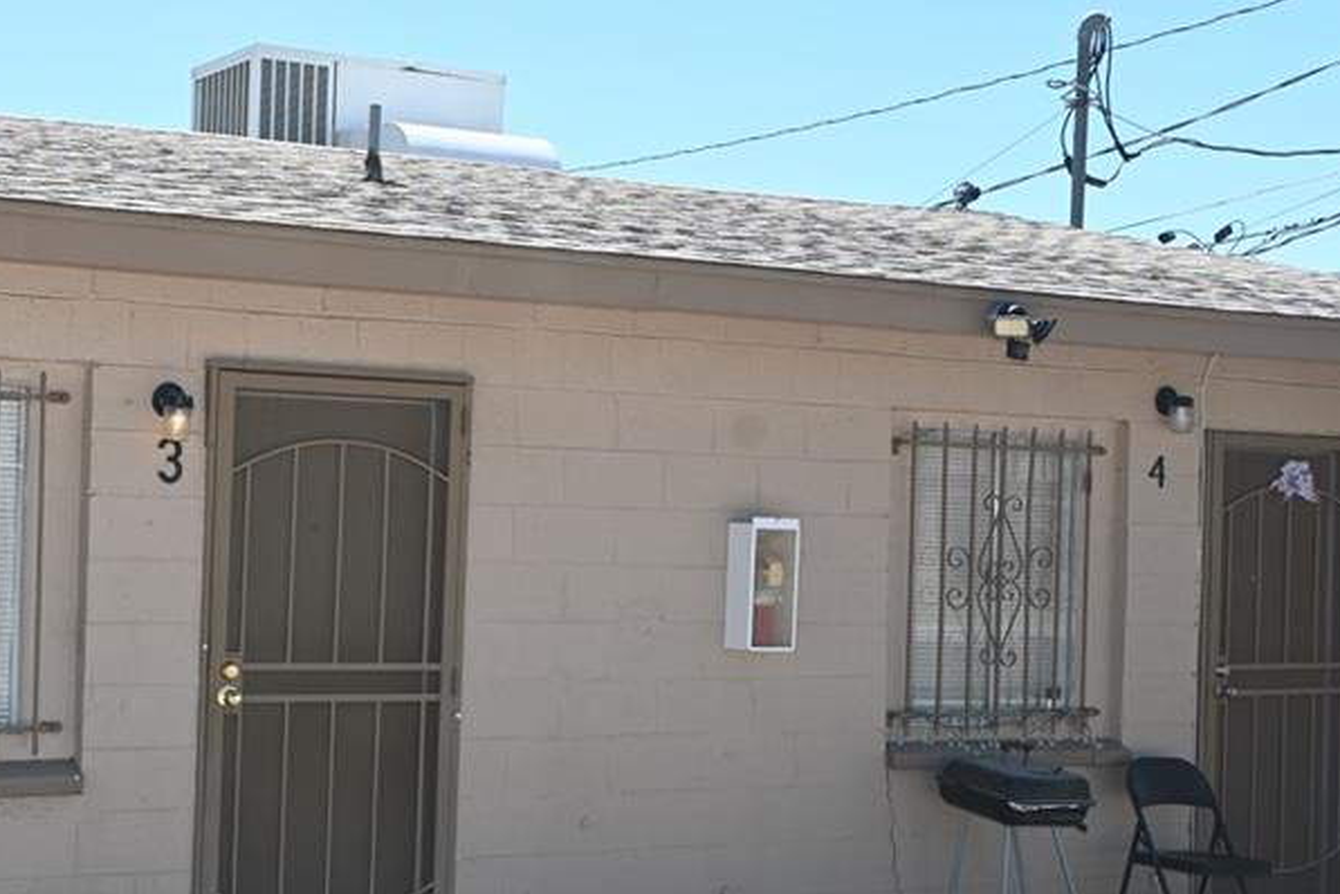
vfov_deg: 22.4
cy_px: 512
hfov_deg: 32.4
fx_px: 2249
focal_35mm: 60
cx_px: 296
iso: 100
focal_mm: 23.5
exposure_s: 1/200
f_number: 7.1
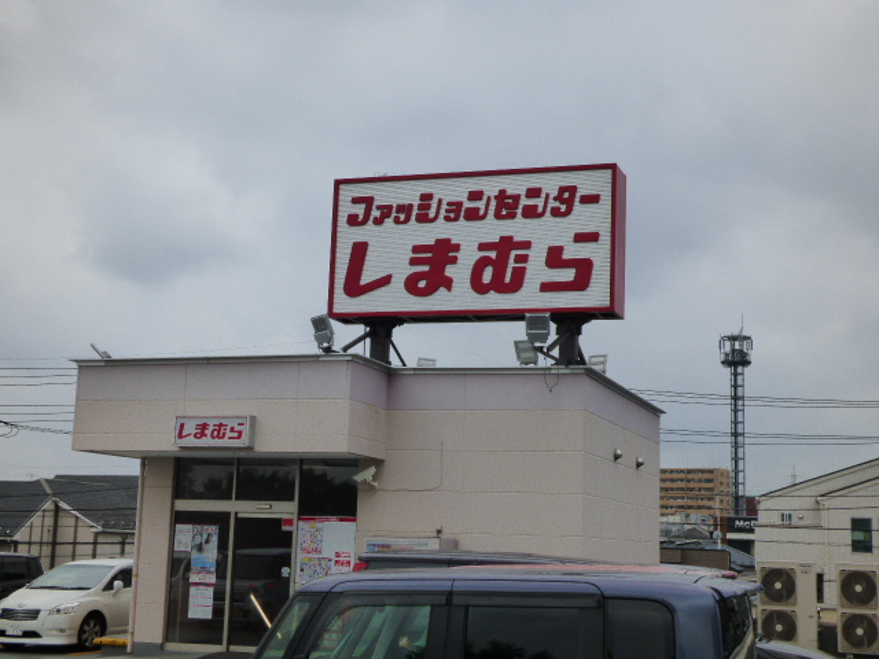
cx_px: 440
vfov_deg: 28.6
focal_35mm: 51
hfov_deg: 37.5
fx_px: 1295
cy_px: 330
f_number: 7.1
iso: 200
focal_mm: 9.1
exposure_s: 1/800
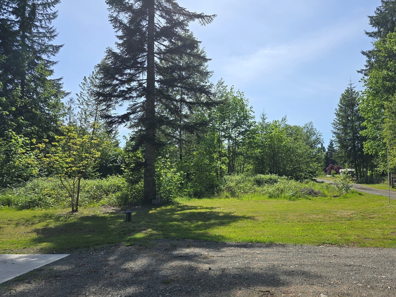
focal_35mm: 26
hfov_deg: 67.0
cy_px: 165
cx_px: 222
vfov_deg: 53.0
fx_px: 298
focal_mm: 6.3
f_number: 1.7
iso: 12
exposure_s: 1/1027
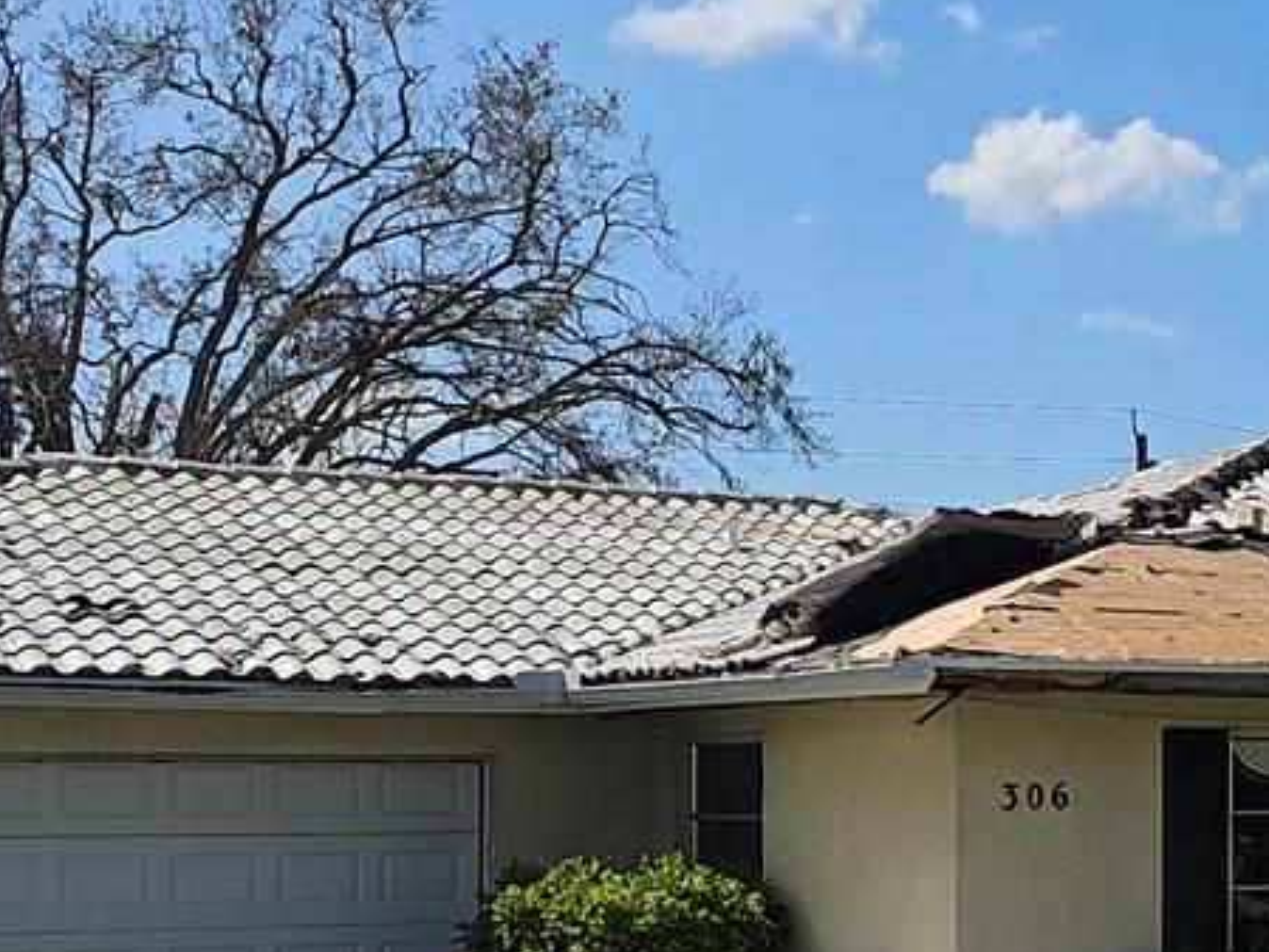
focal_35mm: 82
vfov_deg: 17.9
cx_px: 1241
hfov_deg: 23.0
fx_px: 3007
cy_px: 743
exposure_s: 1/1580
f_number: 1.7
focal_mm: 6.3
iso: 10
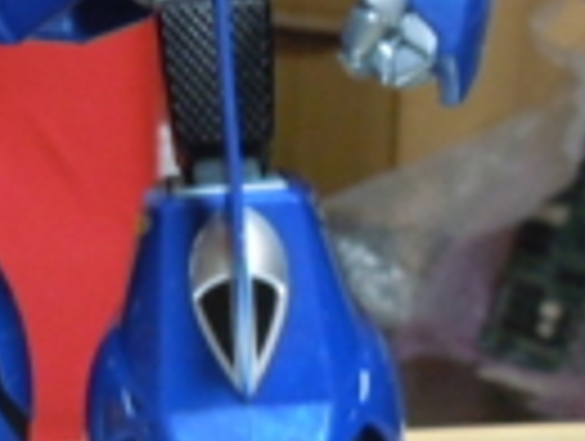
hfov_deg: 14.0
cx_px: -9
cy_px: 68
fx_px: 2336
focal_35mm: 138
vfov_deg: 10.7
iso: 400
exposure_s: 1/8
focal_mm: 5.4
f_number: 3.5
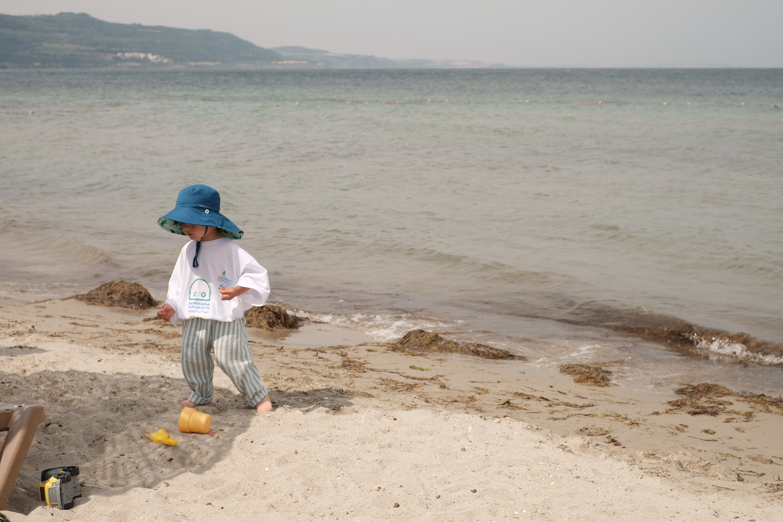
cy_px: 261
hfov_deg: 37.5
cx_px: 392
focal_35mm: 53
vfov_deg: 25.5
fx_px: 1153
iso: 200
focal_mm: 35
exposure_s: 1/1000
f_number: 5.6
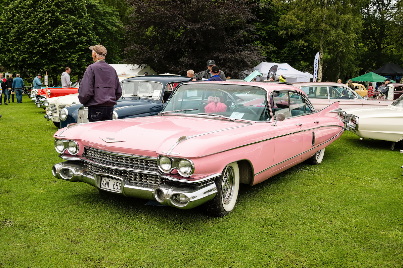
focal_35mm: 33
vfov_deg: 39.9
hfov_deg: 57.3
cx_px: 202
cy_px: 134
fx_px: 369
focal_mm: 22
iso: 100
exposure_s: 1/400
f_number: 5.6
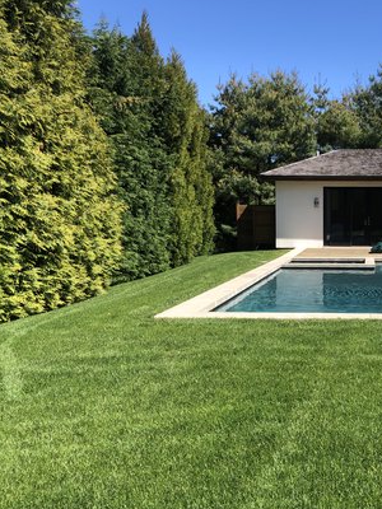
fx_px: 618
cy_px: 277
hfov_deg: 32.4
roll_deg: -1.7
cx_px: 353
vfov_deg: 44.7
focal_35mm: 42
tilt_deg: -4.1
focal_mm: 3.99
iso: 20
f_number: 1.8
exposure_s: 1/960
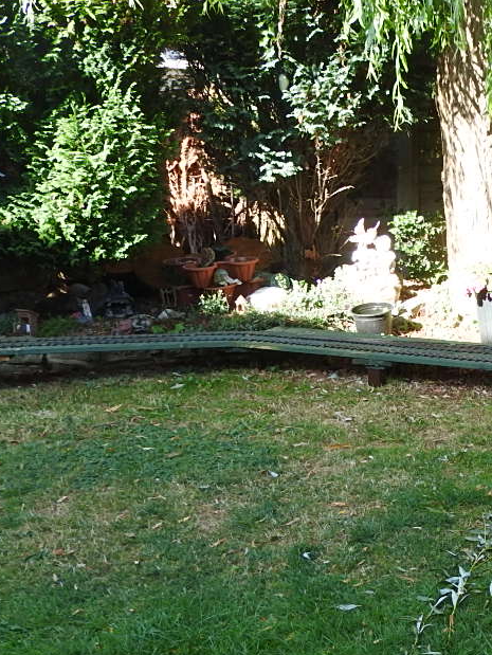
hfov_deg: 22.0
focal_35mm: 62
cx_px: 577
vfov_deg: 30.8
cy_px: 471
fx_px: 1174
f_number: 3.3
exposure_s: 1/125
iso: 100
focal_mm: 4.3
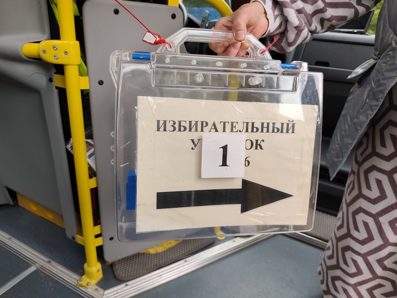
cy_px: 149
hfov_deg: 73.9
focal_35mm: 23
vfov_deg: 58.9
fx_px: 264
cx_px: 198
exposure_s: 1/100
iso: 160
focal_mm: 6.19
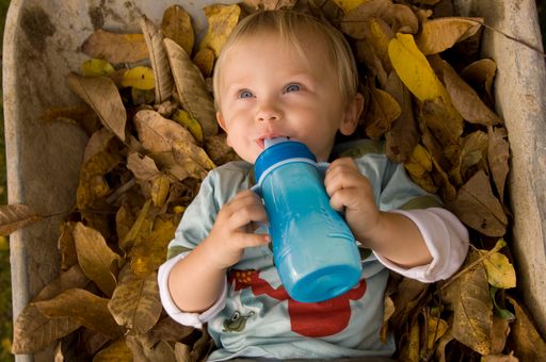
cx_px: 273
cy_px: 181
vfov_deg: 32.9
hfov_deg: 48.0
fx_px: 613
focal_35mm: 40
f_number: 4
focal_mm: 27
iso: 200
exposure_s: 1/800
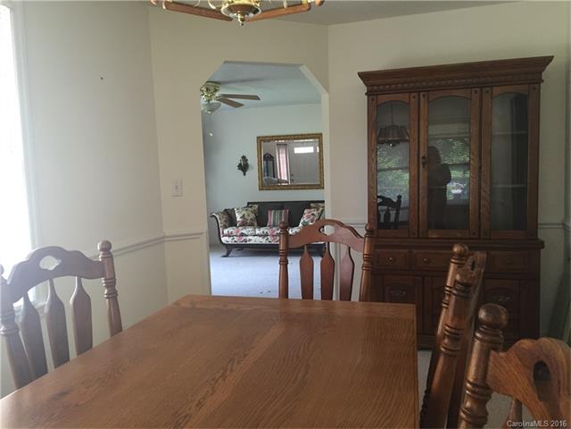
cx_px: 286
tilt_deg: -5.2
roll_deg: +1.7
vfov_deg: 48.2
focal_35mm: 29
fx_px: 478
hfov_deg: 61.7
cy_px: 214
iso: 100
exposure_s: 1/30
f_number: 2.2
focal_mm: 4.15
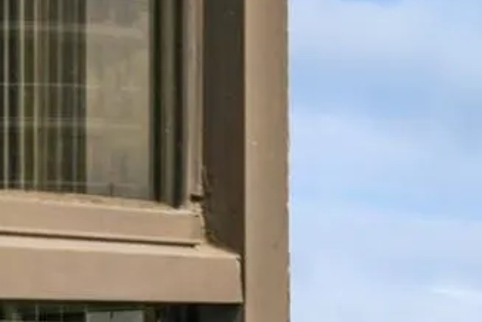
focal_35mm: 171
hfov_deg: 10.6
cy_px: 450
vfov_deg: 7.9
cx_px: 1073
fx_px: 2289
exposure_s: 1/640
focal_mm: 35
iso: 200
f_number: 10
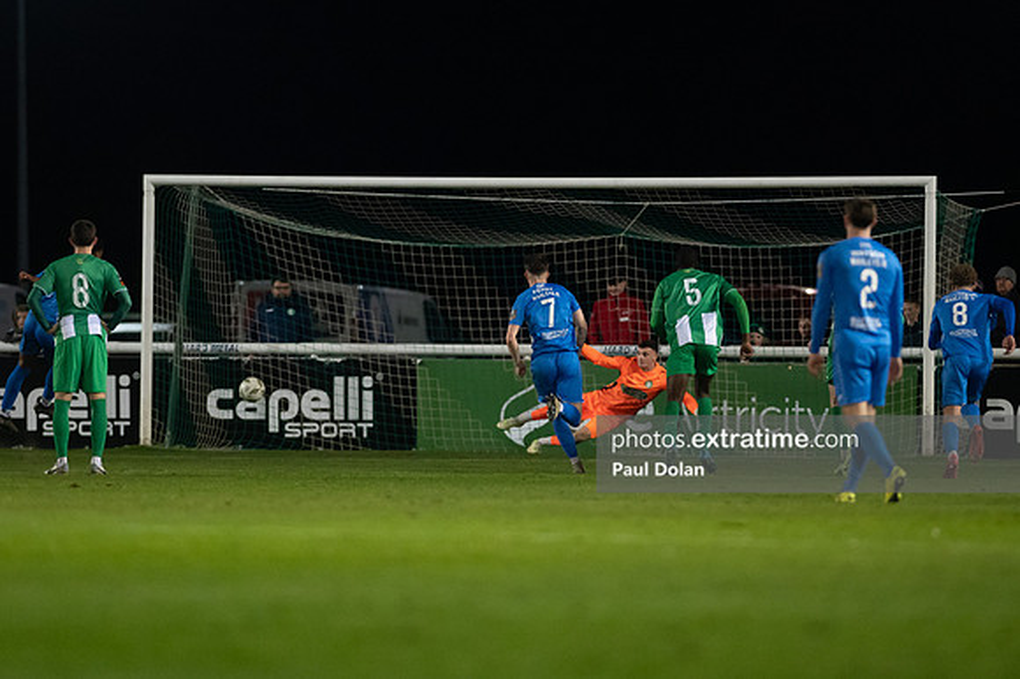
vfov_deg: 3.5
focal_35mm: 387
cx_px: 546
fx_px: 10956
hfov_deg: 5.3
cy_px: 316
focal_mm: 300
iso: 6400
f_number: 2.8
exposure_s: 1/1000
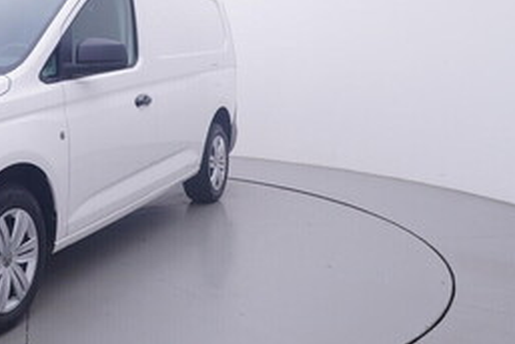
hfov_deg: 38.1
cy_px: 91
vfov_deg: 27.8
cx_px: 45
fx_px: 688
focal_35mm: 48
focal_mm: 15
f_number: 5
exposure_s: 1/80
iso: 200
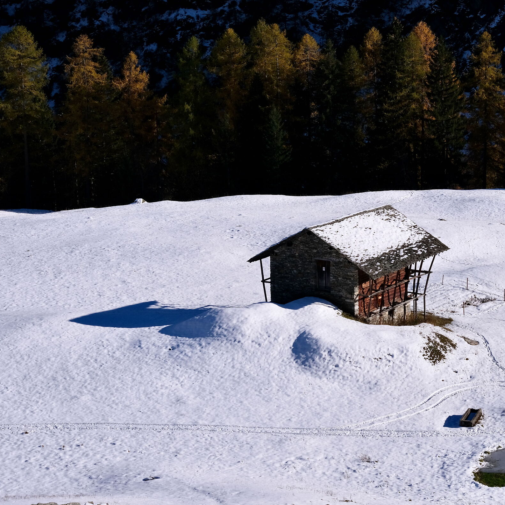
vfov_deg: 14.9
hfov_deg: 14.8
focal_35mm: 117
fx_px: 1931
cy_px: 252
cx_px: 367
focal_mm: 60.7
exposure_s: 1/900
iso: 320
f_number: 9
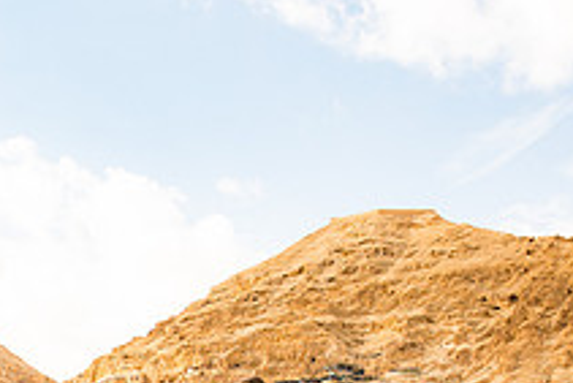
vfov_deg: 18.9
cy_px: 523
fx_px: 1051
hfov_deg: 29.9
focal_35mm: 66
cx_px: 130
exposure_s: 1/2000
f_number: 2.8
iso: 200
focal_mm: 24
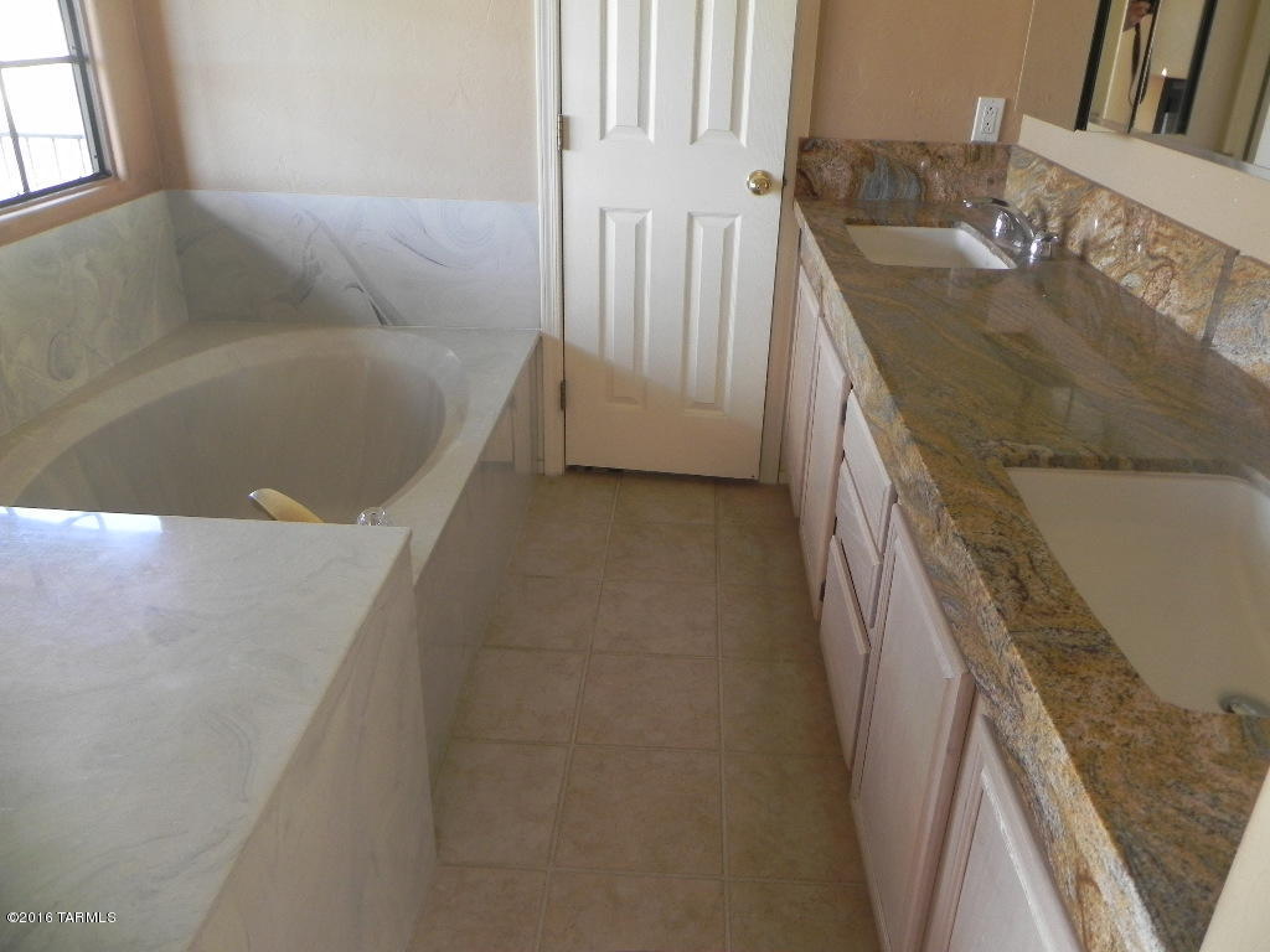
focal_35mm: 26
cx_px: 635
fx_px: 954
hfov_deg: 67.3
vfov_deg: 53.1
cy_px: 476
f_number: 2.8
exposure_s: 1/52.4
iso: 160
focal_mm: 4.6
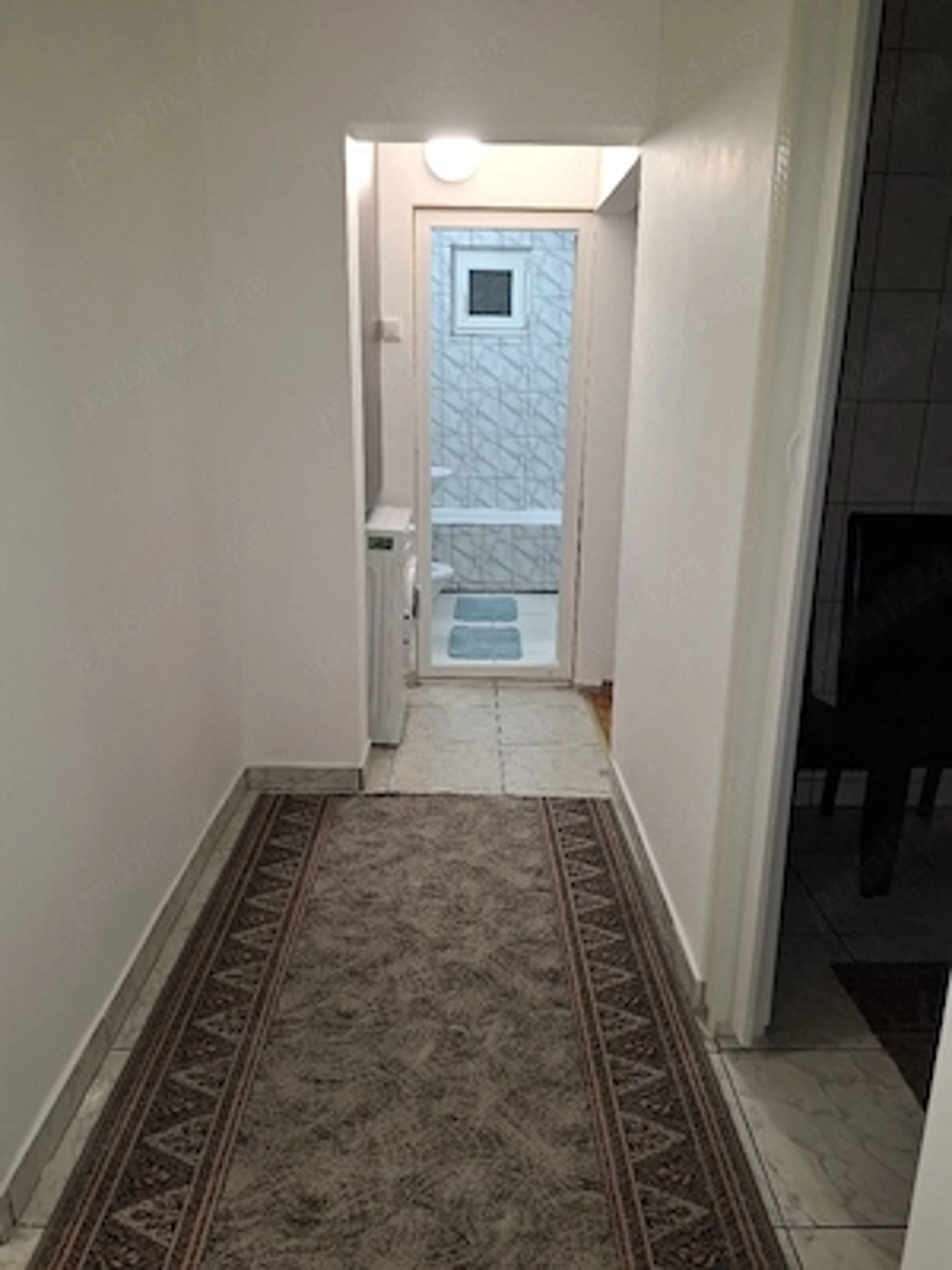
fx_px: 843
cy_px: 635
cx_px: 476
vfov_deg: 73.9
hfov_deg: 58.9
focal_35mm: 23
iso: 200
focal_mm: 5.54
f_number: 1.8
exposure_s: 1/50
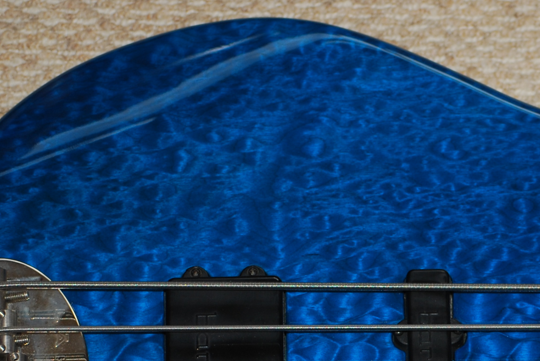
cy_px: 405
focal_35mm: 206
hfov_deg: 9.9
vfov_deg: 6.6
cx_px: 489
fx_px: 3098
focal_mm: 55
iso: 100
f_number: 4
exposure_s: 1/125
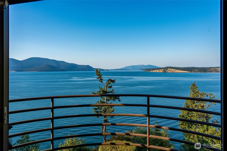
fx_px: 188
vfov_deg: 43.9
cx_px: 114
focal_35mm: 30
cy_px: 76
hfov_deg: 62.3
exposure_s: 1/8000
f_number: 8
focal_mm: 29.8
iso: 400
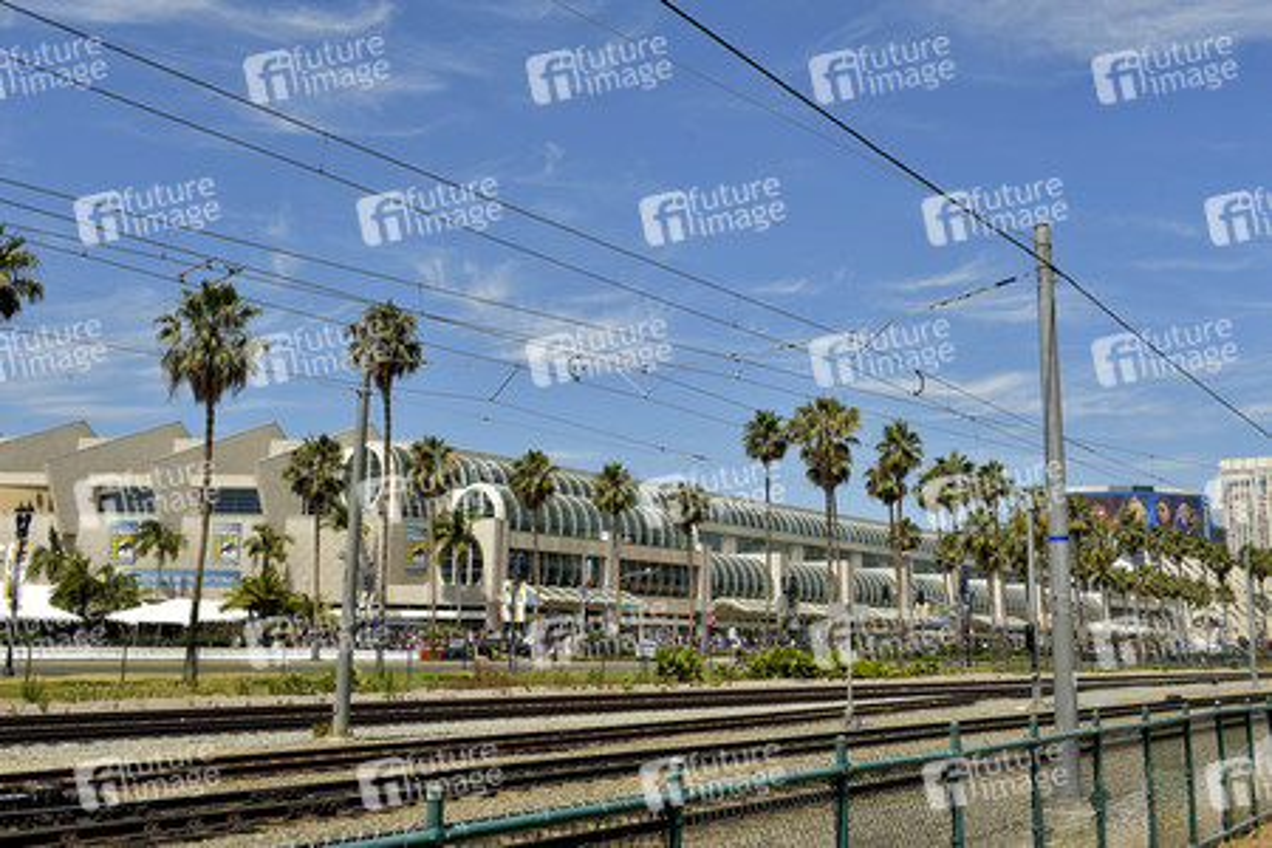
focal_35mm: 34
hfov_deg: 55.8
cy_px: 424
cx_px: 636
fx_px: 1201
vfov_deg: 38.9
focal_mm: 34
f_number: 11
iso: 160
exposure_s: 1/250
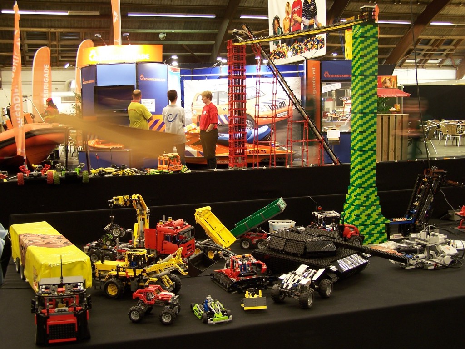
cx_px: 232
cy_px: 174
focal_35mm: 40
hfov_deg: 46.8
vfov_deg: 36.0
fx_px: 537
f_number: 2.8
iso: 80
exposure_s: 1/2
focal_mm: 6.7
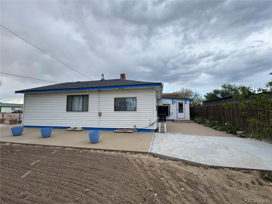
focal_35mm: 14
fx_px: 110
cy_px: 102
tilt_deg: +4.7
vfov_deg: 85.7
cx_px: 136
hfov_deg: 102.1
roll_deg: +0.4
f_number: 2.2
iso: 40
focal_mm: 2.22
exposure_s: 1/361
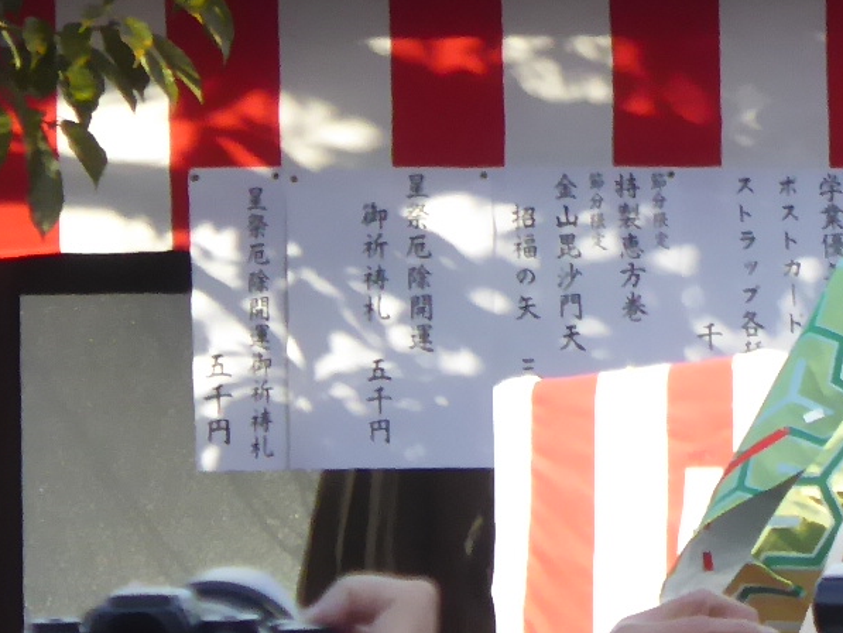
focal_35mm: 1102
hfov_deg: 1.8
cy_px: -107
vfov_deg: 1.3
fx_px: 26842
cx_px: 1315
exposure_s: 1/160
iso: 250
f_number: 5.6
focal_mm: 41.4
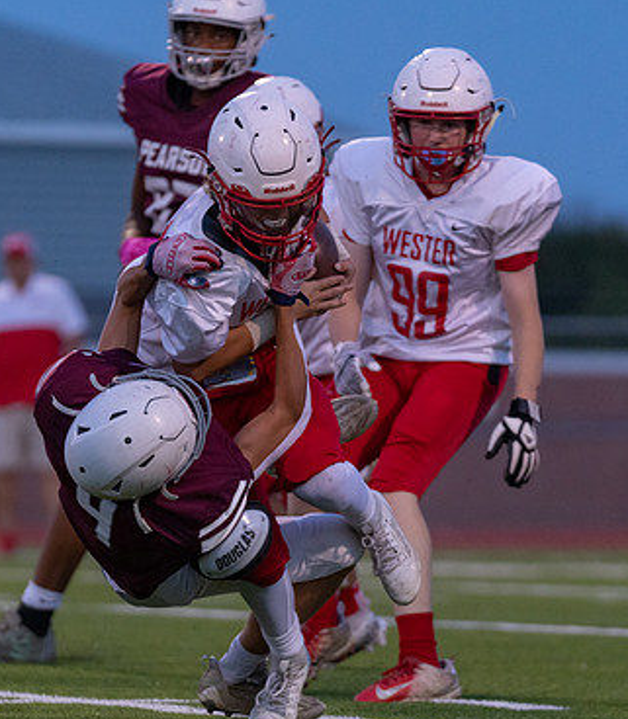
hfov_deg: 3.6
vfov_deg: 4.2
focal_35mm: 449
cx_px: 150
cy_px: 463
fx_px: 9913
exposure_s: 1/1250
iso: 2500
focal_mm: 200
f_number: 2.8
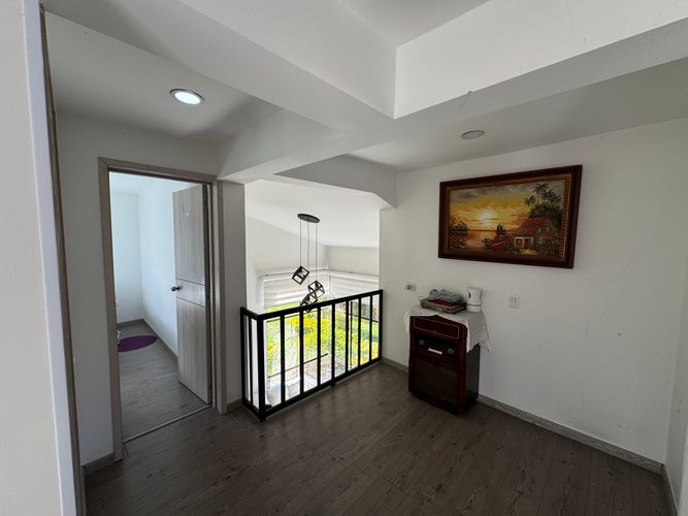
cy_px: 258
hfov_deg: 102.1
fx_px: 278
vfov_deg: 85.7
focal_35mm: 14
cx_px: 344
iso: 40
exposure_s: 1/199
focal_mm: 2.22
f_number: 2.2
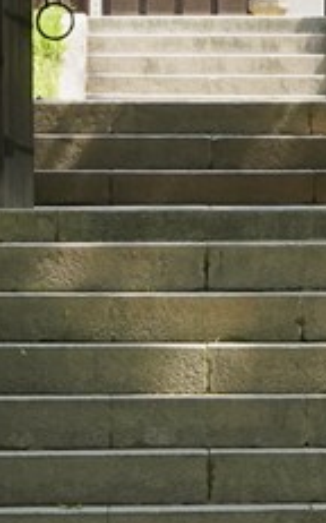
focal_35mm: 309
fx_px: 4401
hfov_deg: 4.2
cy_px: 41
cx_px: 247
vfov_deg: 6.8
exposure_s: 1/200
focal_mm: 35
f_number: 11
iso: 800
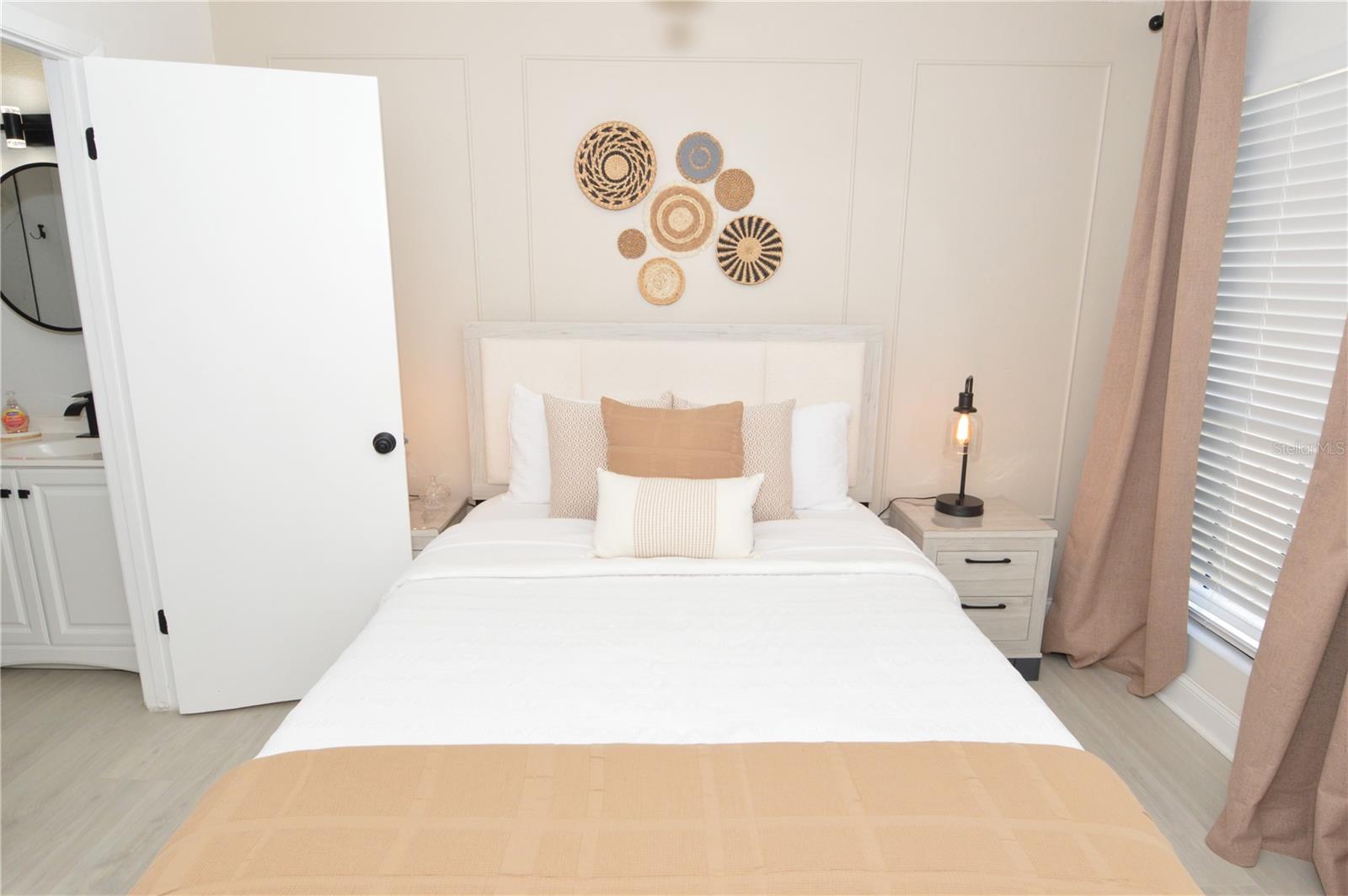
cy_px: 448
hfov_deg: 90.1
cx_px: 674
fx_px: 673
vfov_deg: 67.3
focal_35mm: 18
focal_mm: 12
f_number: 9
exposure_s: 1/80
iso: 800
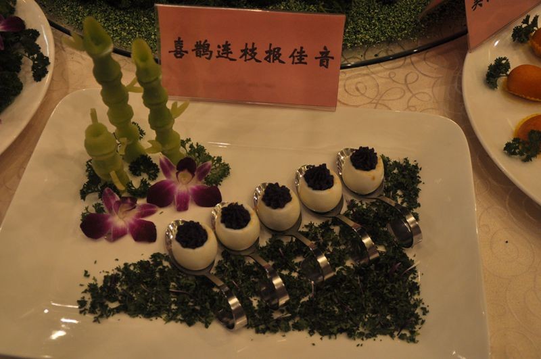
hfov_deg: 51.3
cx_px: 270
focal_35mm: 38
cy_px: 180
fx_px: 563
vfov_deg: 35.4
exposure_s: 1/60
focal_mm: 25
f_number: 3.8
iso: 640
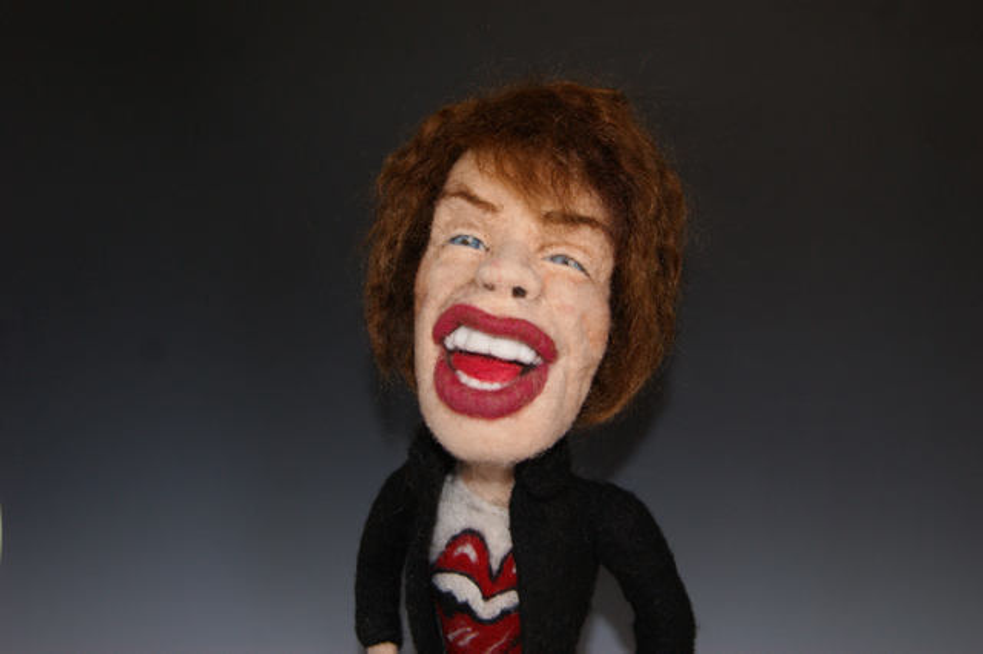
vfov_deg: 34.2
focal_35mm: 39
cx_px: 492
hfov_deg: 49.6
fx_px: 1064
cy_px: 327
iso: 400
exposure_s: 1/60
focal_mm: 26
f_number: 5.6
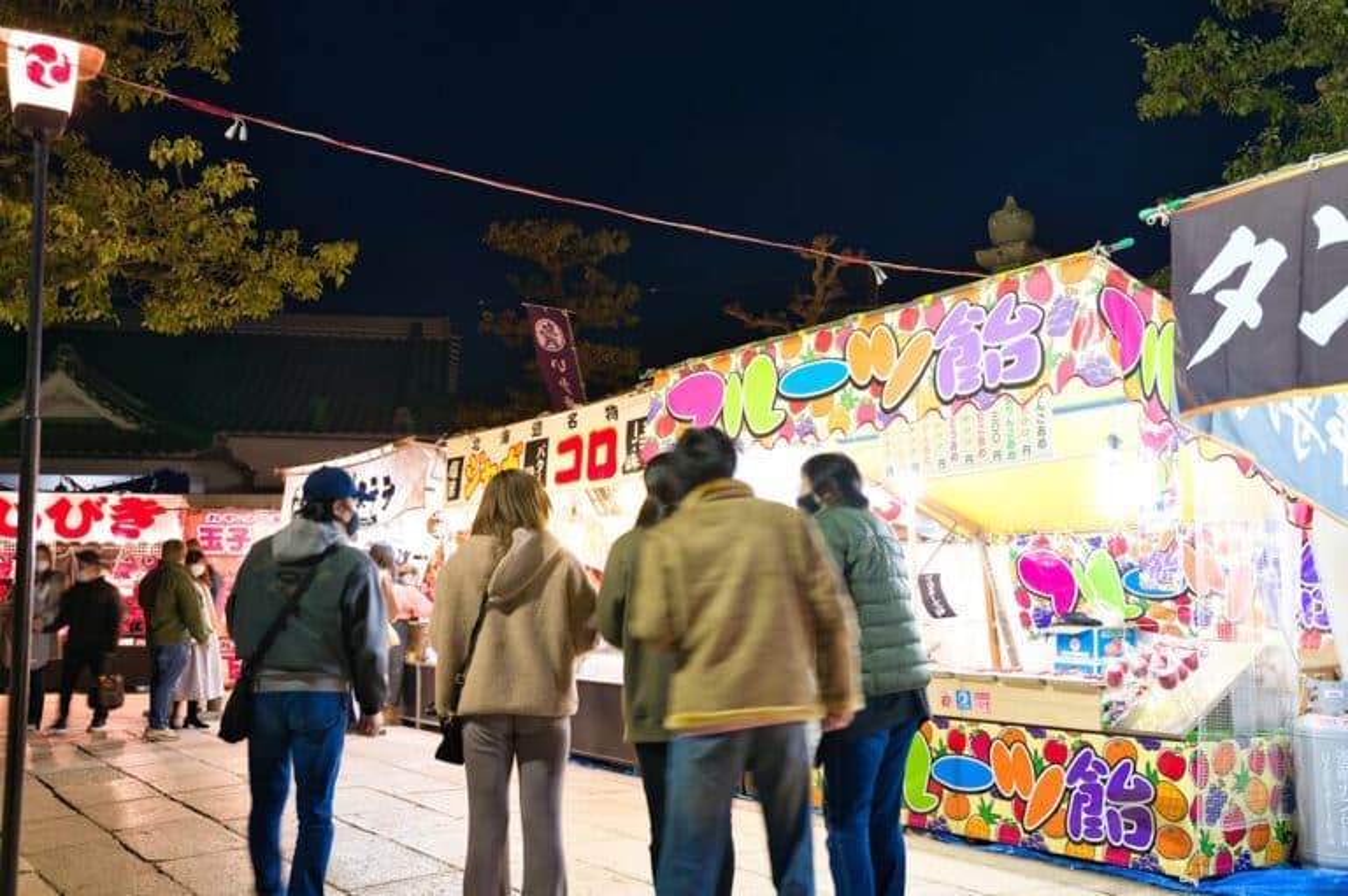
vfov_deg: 38.8
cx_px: 674
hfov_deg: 55.8
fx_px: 1272
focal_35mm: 34
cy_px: 448
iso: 200
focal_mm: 34
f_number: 4.5
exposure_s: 1/10
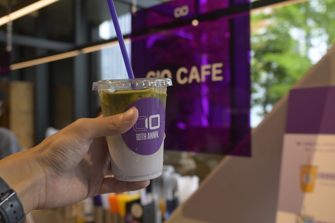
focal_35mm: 38
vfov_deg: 35.5
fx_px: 349
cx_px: 168
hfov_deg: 51.3
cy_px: 112
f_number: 4
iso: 160
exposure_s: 1/50
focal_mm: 25
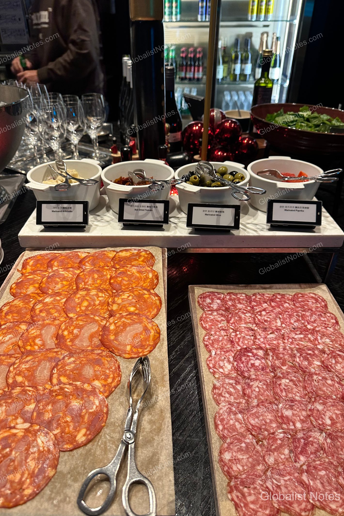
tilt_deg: -32.8
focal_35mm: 25
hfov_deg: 51.2
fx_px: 358
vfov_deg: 71.5
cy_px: 258
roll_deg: -1.4
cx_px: 159
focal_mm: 6.86
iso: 250
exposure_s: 1/60
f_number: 1.78
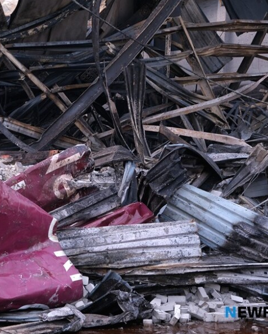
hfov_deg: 16.1
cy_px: 167
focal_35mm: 95
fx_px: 942
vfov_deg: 20.2
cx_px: 67
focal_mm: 44.4
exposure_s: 1/105
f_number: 5
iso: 800
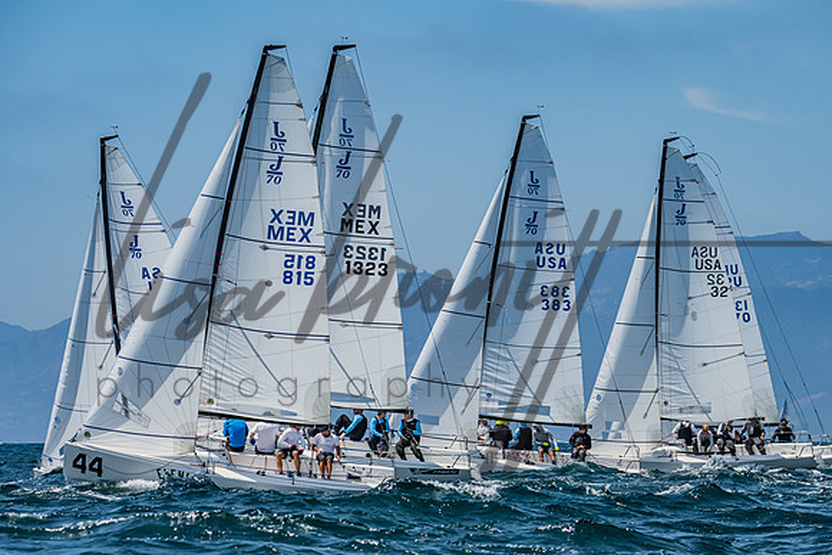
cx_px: 445
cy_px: 297
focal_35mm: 210
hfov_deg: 9.8
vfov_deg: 6.5
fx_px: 4859
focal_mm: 180
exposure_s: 1/2000
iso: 400
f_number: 6.3
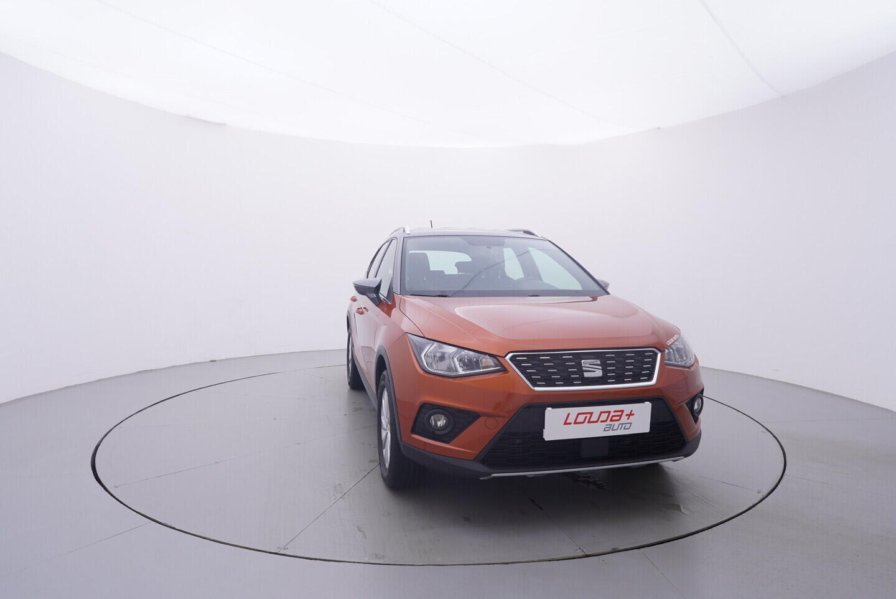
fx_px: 560
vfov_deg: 56.2
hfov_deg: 77.3
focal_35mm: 22
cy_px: 300
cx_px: 448
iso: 200
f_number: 5
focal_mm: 15
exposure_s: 1/80
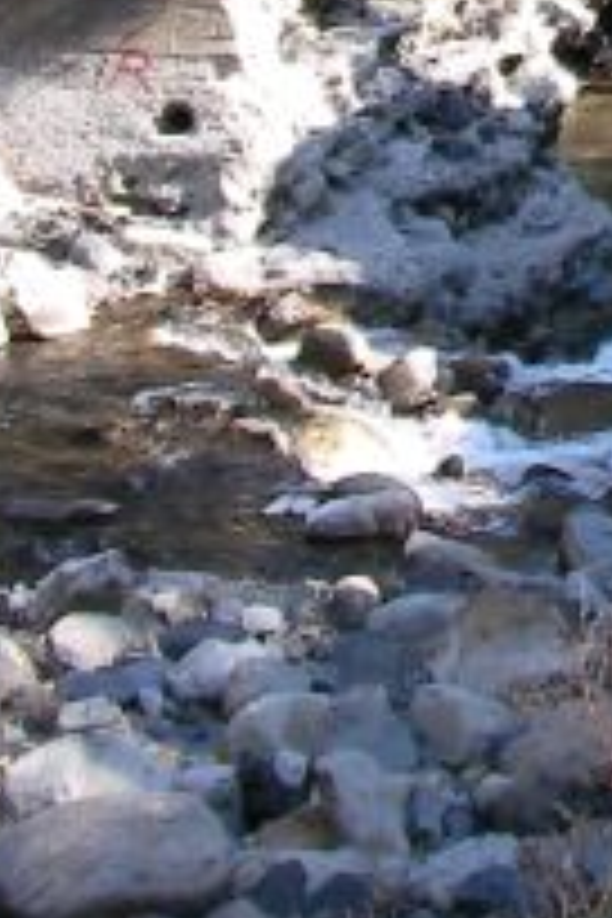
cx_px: 950
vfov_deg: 11.9
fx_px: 4258
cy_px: -378
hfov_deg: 8.0
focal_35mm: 167
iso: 50
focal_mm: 6.3
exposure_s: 1/155
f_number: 3.5
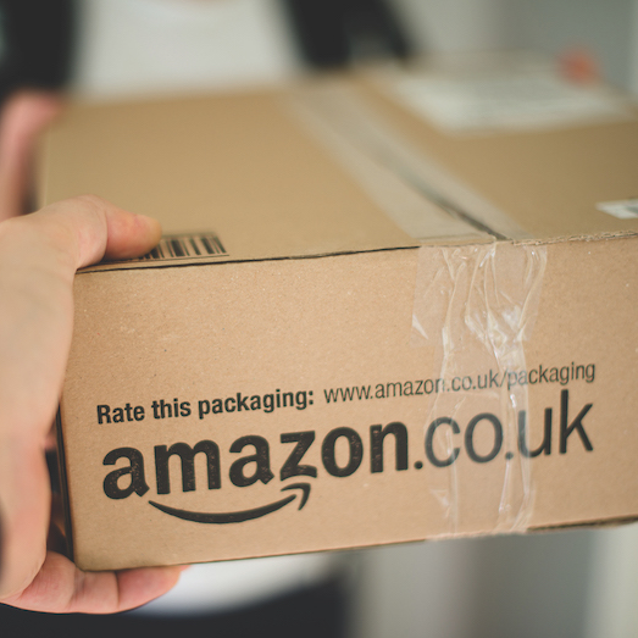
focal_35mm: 65
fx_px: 1355
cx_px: 255
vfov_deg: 26.5
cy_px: 318
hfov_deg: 26.4
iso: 100
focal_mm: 50
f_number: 1.4
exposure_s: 1/40
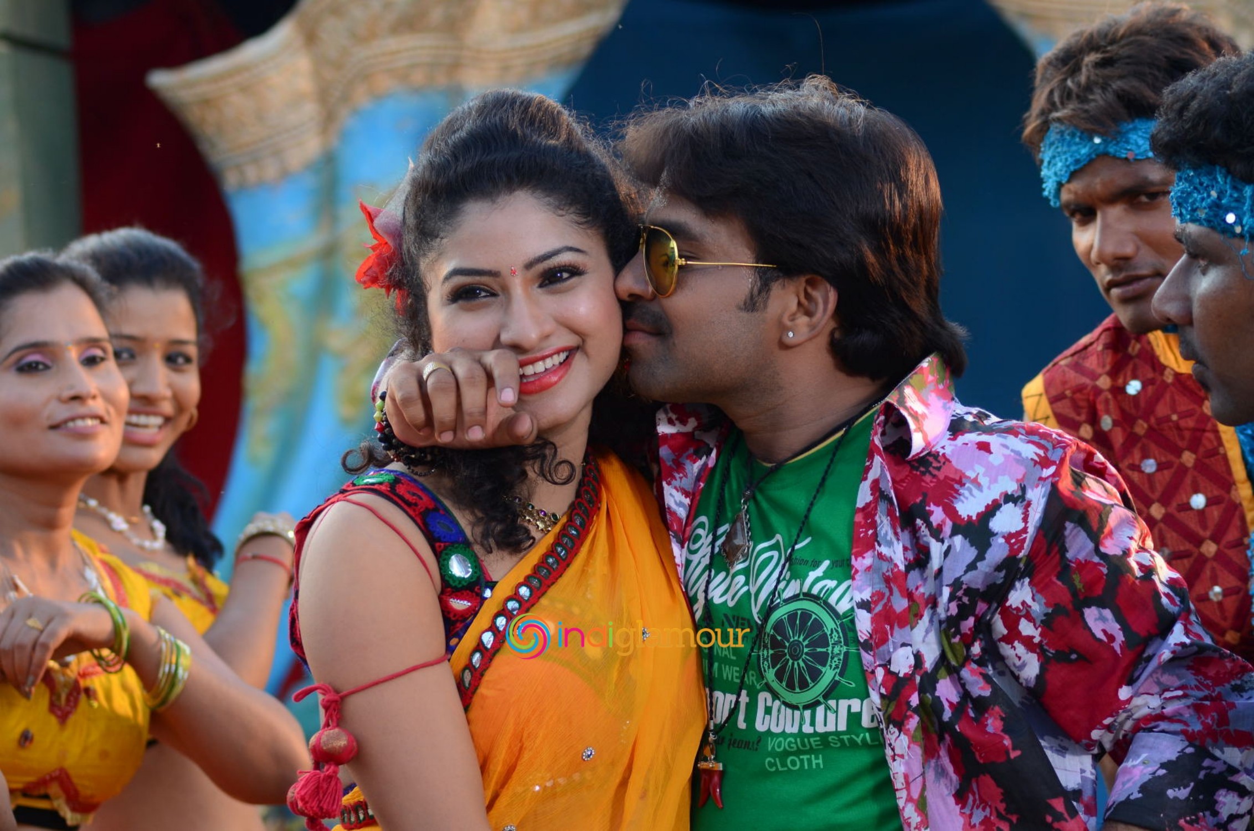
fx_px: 5840
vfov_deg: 8.1
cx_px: 627
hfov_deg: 12.3
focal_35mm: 168
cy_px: 416
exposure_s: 1/250
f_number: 5.6
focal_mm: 112
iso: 320
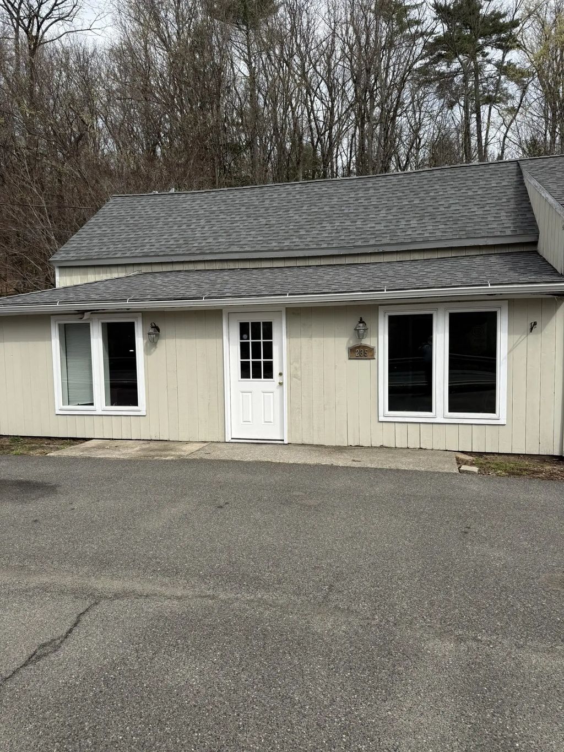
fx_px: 521
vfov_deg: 71.6
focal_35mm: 24
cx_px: 282
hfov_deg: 56.8
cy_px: 376
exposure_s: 1/3584
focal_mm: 6.76
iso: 80
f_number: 1.78
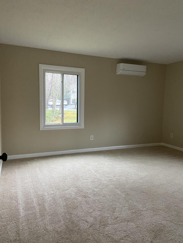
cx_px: 92
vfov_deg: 67.3
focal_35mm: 26
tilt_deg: -5.8
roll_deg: -1.3
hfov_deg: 53.1
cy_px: 122
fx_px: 183
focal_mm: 4.25
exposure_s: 1/60
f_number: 1.8
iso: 500
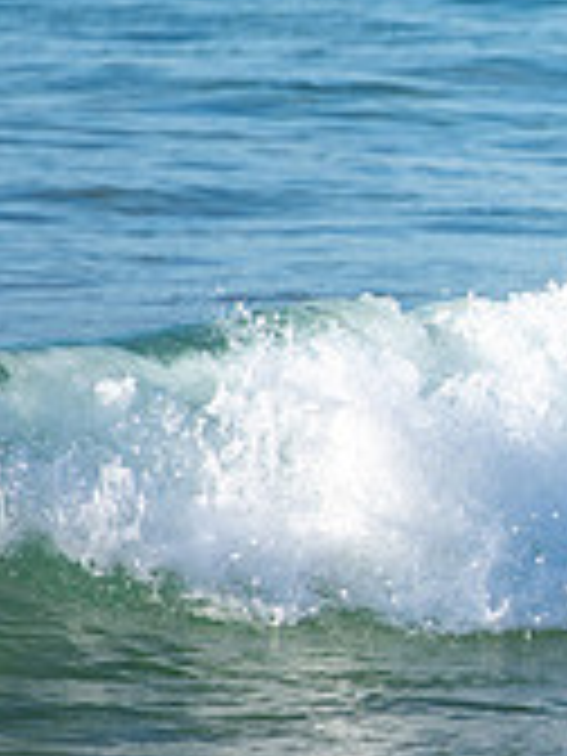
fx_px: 21752
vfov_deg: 2.0
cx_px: 1264
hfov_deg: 1.5
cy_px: 367
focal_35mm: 996
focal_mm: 200
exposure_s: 1/1250
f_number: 3.2
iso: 100
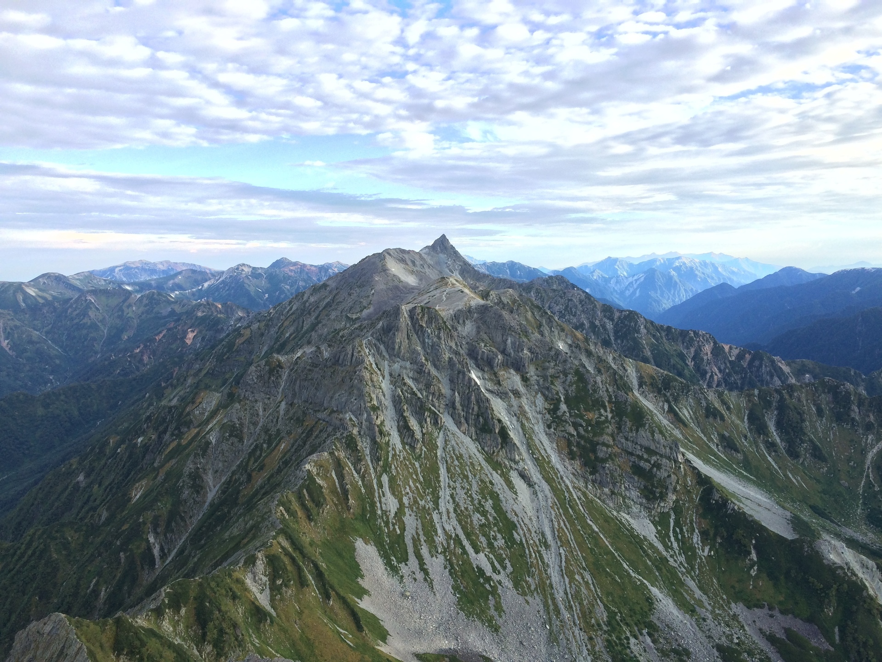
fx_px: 739
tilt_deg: -7.1
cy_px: 331
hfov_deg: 61.7
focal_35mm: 29
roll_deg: +3.5
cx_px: 441
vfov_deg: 48.2
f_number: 2.2
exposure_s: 1/311
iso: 32
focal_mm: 4.15
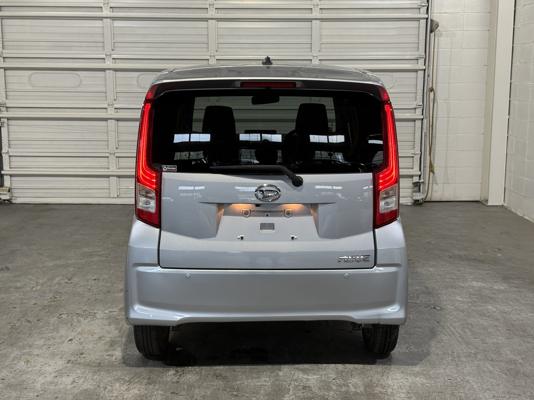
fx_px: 740
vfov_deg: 30.3
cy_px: 200
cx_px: 267
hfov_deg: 39.7
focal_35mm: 48
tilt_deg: -8.8
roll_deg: +0.1
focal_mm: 6.76
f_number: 1.78
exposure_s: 1/60
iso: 100
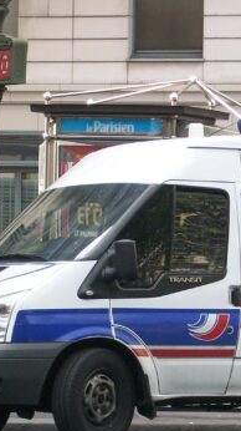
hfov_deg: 4.9
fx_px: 2813
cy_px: 258
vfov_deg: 8.7
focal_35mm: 247
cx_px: 222
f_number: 5.1
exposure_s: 1/90.1
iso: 97
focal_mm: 17.1
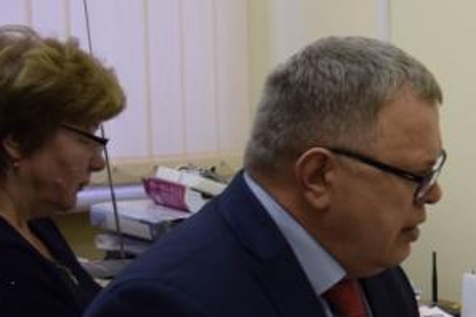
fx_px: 1230
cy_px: 236
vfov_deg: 14.6
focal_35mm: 93
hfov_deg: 19.4
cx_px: 694
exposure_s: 1/60
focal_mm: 18
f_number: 4
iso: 640
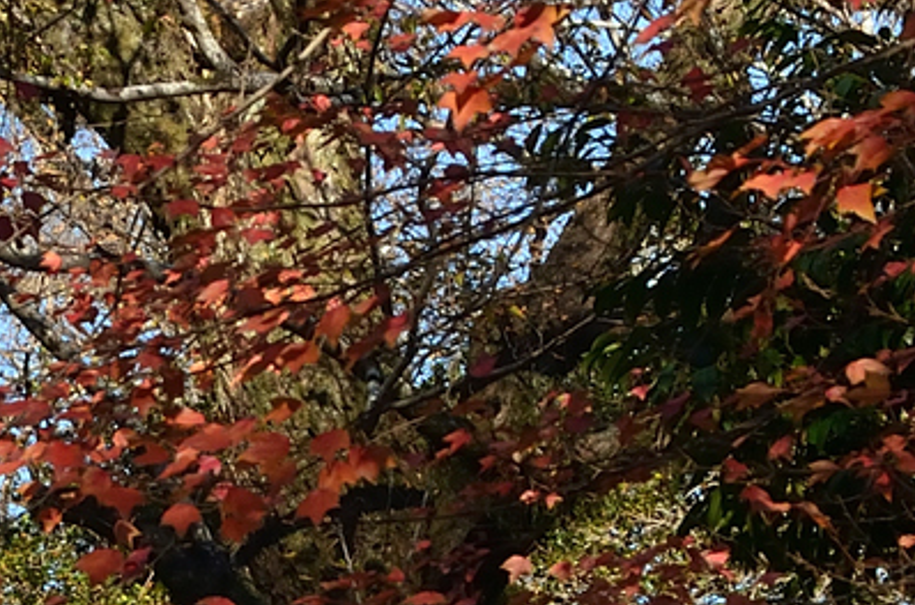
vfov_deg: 3.9
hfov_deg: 5.9
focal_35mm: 347
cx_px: -435
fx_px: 8795
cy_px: 973
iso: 200
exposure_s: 1/400
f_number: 8
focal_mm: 46
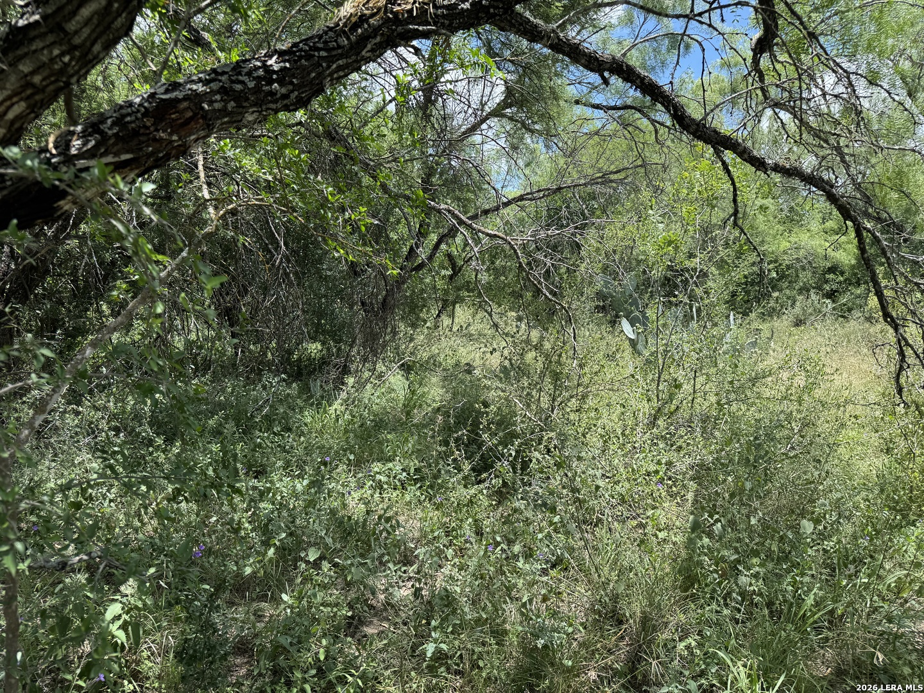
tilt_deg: -4.2
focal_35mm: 24
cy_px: 346
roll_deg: +1.6
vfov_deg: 56.8
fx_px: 641
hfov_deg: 71.6
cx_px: 462
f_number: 1.78
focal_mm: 6.76
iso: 80
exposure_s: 1/1261
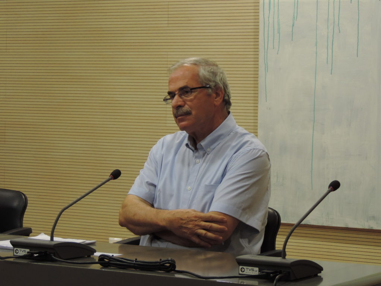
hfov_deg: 16.4
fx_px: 1321
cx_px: 190
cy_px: 143
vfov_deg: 12.3
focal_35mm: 120
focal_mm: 21.4
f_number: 4.2
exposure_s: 1/25
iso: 400
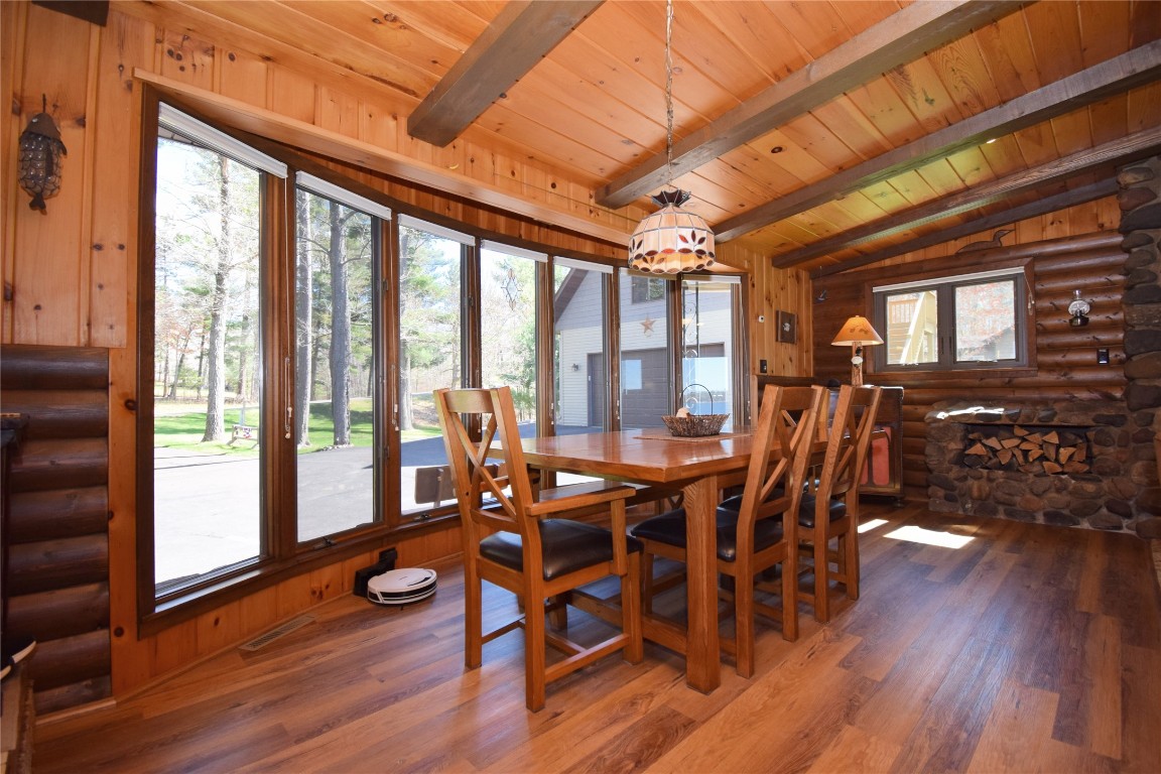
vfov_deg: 77.3
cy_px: 387
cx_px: 580
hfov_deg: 100.4
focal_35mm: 15
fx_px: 484
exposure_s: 1/160
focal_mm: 10
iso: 400
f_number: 6.3
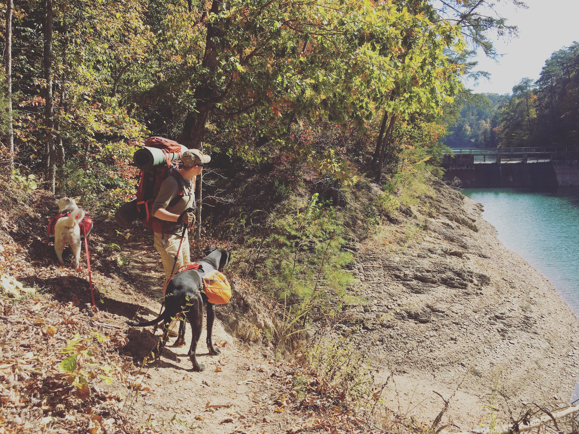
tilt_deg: -6.4
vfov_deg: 48.2
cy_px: 217
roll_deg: +1.4
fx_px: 485
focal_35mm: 29
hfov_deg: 61.7
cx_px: 290
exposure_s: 1/712
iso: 25
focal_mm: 4.15
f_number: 2.2
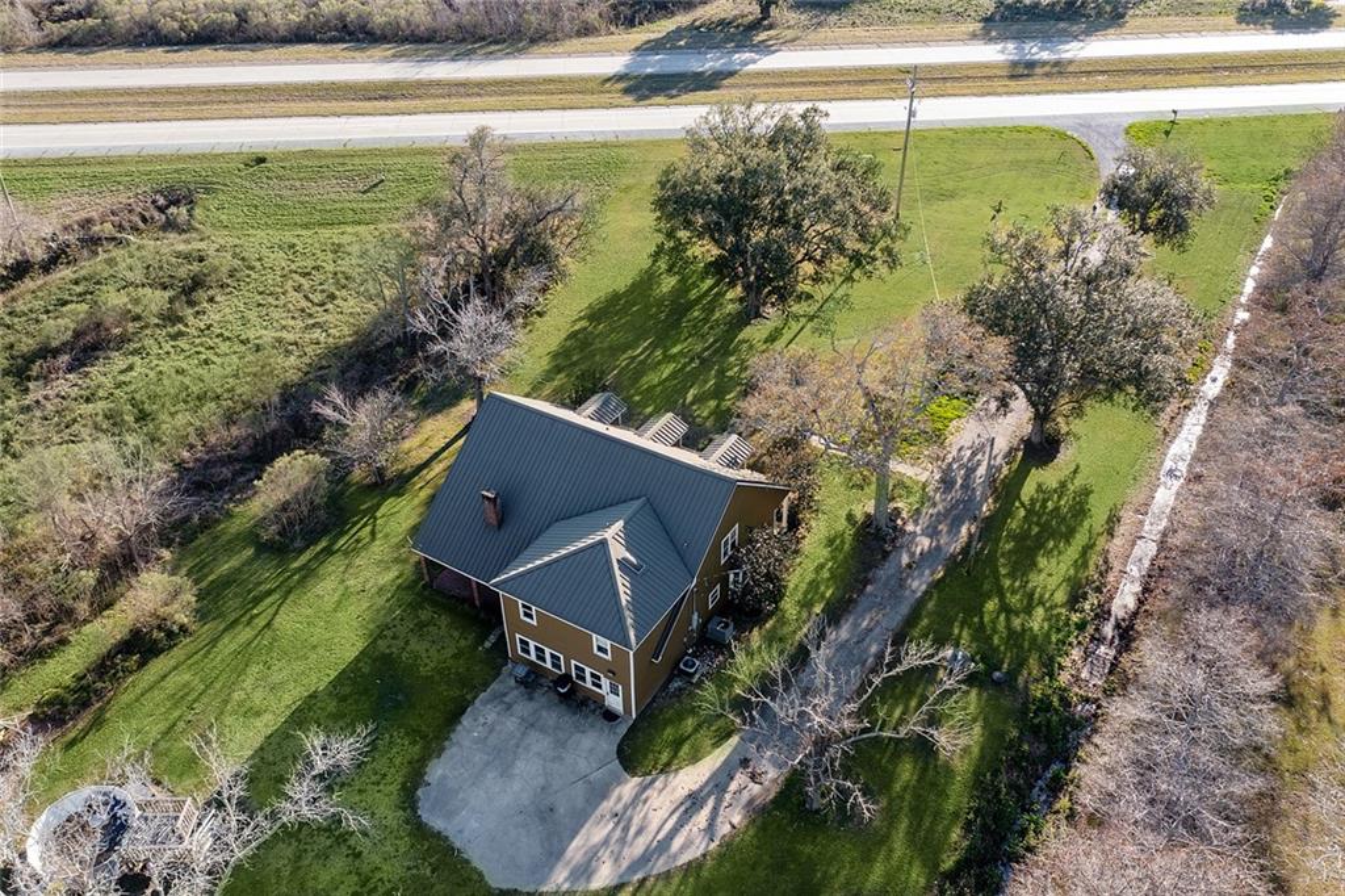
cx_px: 672
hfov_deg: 65.5
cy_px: 448
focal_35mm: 28
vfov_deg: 46.4
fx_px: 1046
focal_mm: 10.26
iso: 100
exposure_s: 1/120
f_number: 4.5
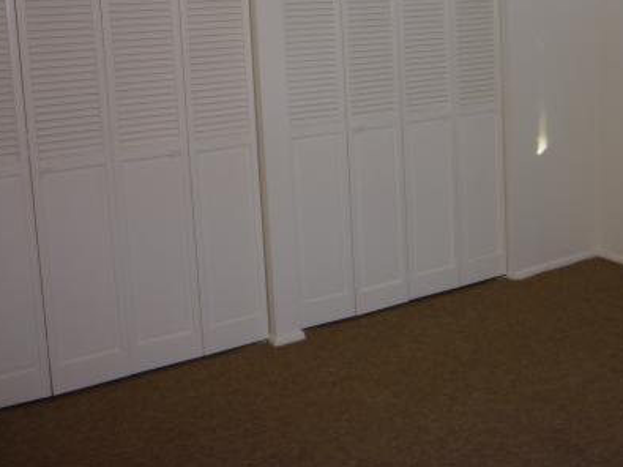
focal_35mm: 47
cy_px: 93
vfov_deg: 30.1
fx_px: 846
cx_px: 494
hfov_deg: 39.0
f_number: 3.3
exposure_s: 1/30
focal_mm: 5.2
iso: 100
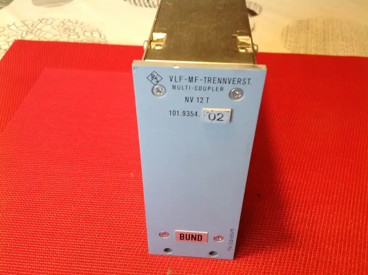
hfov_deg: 52.7
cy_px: 138
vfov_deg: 40.6
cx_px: 184
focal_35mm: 35
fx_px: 371
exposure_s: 1/15
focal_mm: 4.28
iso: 80
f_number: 2.4
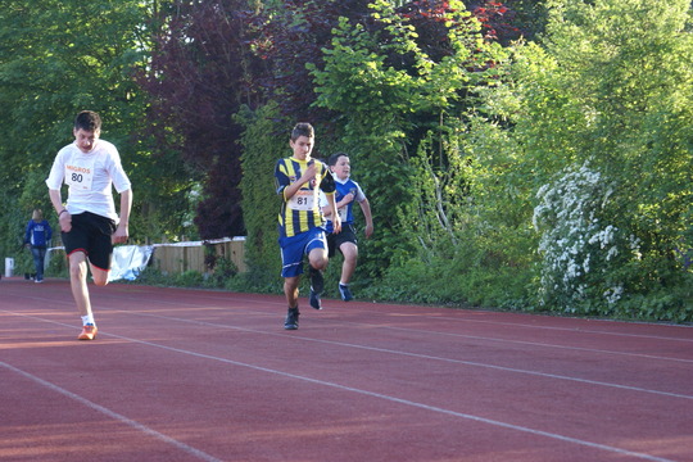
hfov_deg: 19.5
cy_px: 231
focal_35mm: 105
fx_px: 2021
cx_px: 346
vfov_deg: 13.0
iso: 640
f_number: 5.6
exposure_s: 1/250
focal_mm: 70
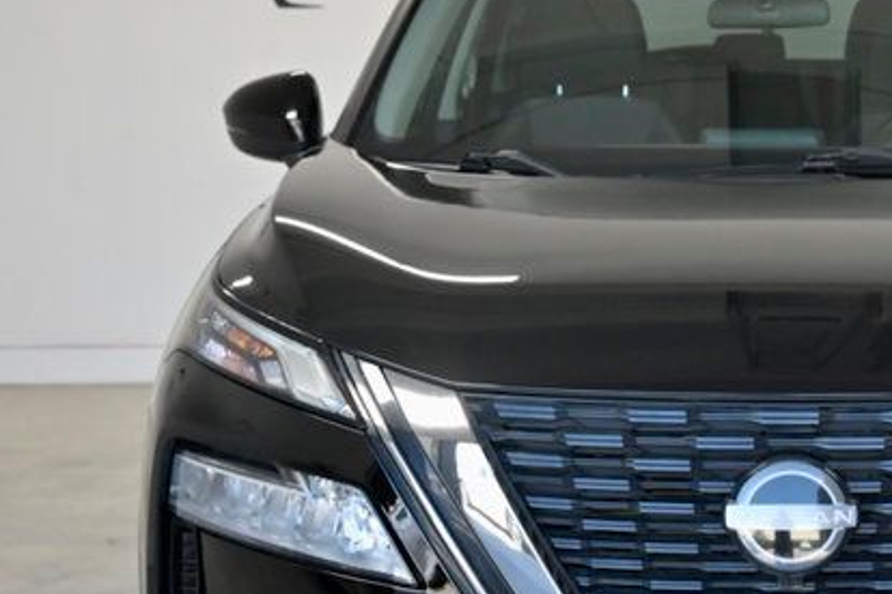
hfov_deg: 22.4
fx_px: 2205
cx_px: 793
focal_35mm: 89
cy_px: 341
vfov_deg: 15.4
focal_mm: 36
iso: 2500
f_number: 5.6
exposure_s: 1/800
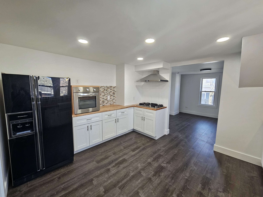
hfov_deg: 106.2
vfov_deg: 89.9
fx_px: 99
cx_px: 132
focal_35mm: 13
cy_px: 98
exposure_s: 1/60
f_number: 2.2
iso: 125
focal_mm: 2.2
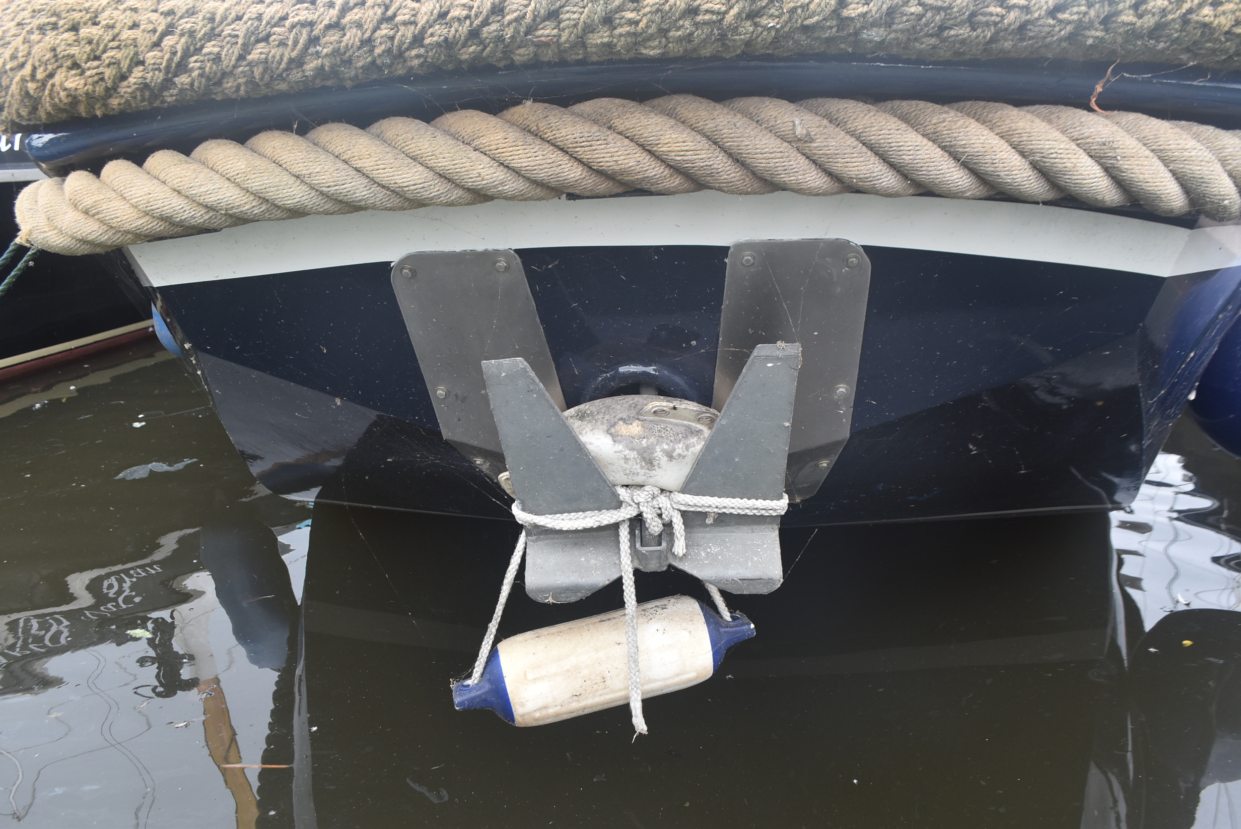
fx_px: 931
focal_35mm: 27
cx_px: 620
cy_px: 414
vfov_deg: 48.0
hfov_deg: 67.3
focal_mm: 18
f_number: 5.6
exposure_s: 1/125
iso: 400
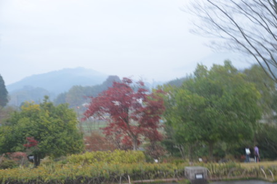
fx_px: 438
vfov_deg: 23.7
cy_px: 92
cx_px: 138
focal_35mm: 57
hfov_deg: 35.1
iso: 800
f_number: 4.5
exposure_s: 1/50
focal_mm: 38
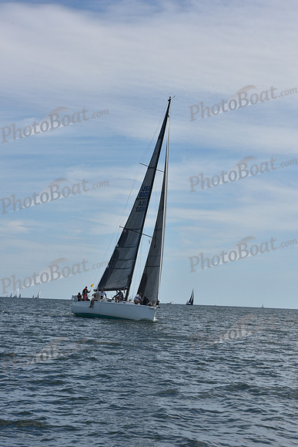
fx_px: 1067
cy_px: 224
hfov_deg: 15.9
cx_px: 149
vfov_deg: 23.6
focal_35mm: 86
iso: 320
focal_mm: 86
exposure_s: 1/1000
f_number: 11
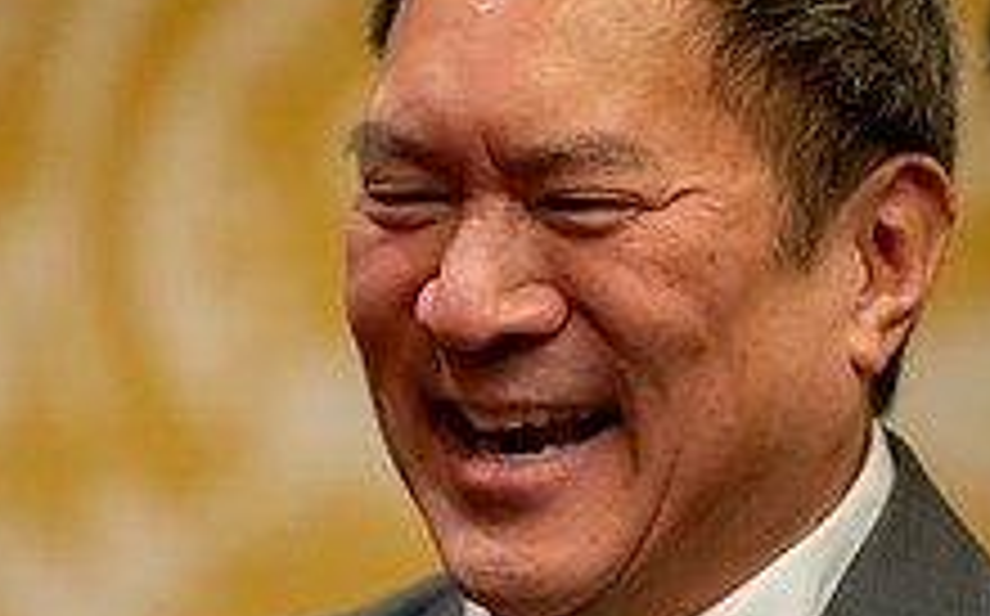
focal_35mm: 538
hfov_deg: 3.9
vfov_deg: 2.4
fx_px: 14501
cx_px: 369
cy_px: 528
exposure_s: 1/200
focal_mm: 200
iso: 6400
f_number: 2.8
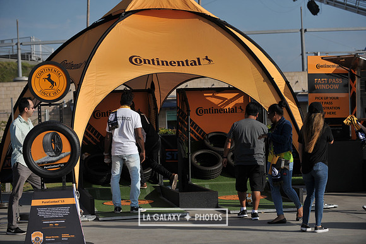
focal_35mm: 120
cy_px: 122
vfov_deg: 11.4
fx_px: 1219
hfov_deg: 17.1
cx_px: 183
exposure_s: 1/4000
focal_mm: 120
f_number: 4.5
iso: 250
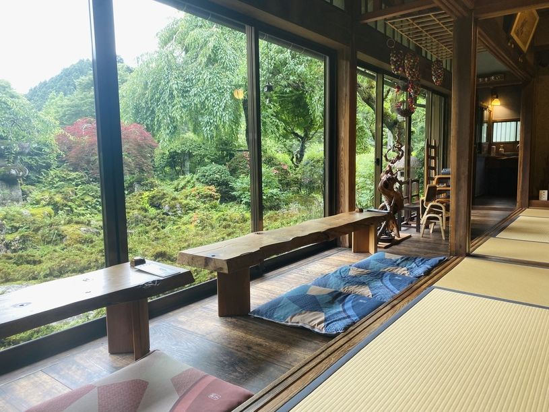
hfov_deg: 67.3
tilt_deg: -7.8
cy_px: 206
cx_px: 274
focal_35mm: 26
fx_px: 412
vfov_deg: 53.1
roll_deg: +0.4
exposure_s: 1/100
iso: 50
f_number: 1.8
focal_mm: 4.25
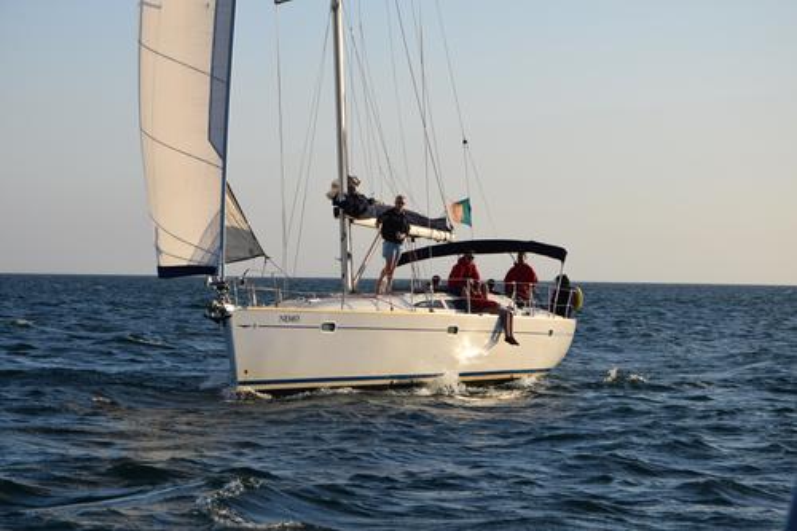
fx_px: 2656
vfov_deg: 11.4
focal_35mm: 120
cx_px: 398
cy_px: 266
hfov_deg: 17.1
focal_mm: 80
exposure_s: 1/320
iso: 200
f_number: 9
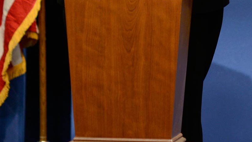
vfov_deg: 4.3
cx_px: 171
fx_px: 1865
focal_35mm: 279
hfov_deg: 7.7
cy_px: -100
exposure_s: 1/125
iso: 1250
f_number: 3.2
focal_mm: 85
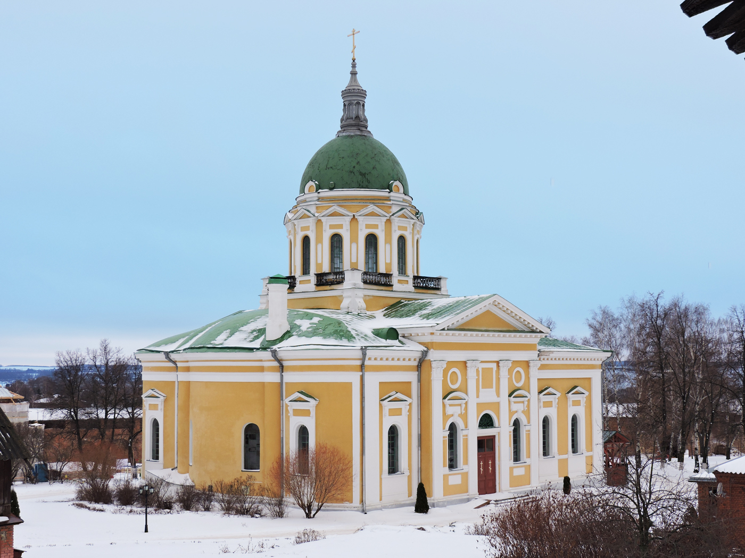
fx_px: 1012
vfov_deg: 30.9
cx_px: 372
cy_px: 279
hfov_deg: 40.4
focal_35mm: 47
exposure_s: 1/250
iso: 100
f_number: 3.5
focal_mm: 8.4
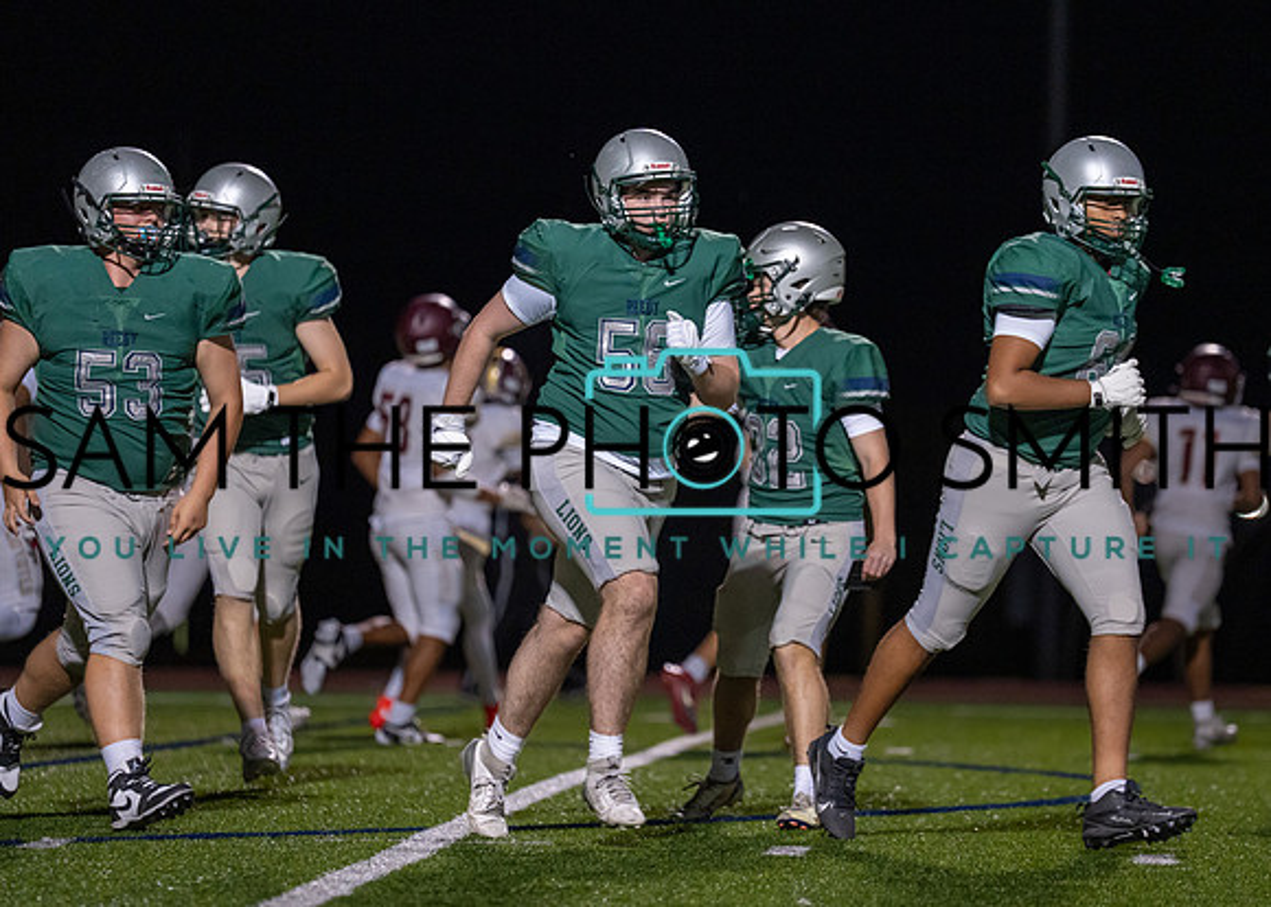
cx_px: 709
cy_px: 442
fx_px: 8147
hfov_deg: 8.9
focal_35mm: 226
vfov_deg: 6.4
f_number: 2.8
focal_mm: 182
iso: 2500
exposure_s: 1/1000
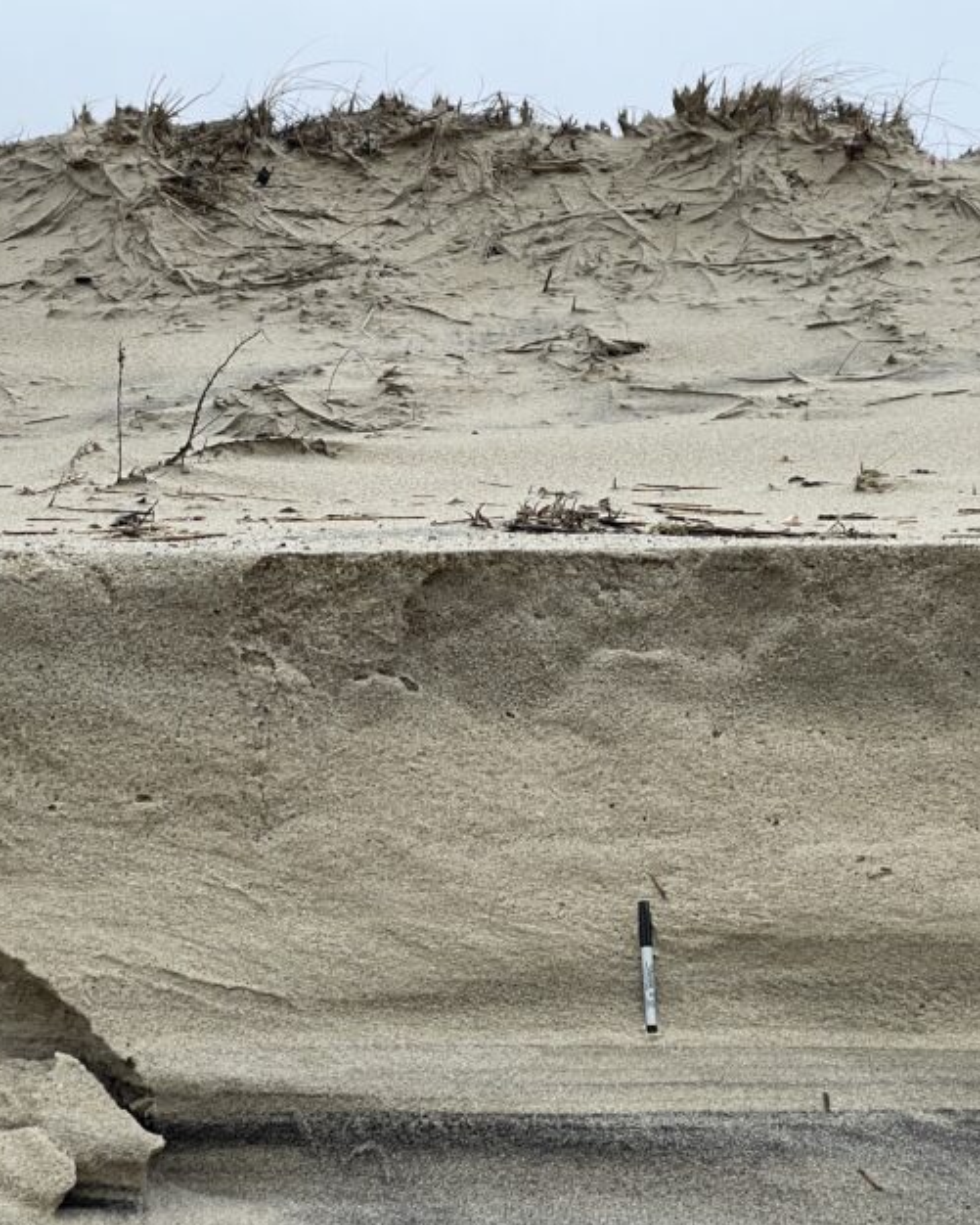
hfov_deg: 18.5
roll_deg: +0.6
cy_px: 704
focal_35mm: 83
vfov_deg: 23.0
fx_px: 3008
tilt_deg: +9.2
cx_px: 550
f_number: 2
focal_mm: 6
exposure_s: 1/1229
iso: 25
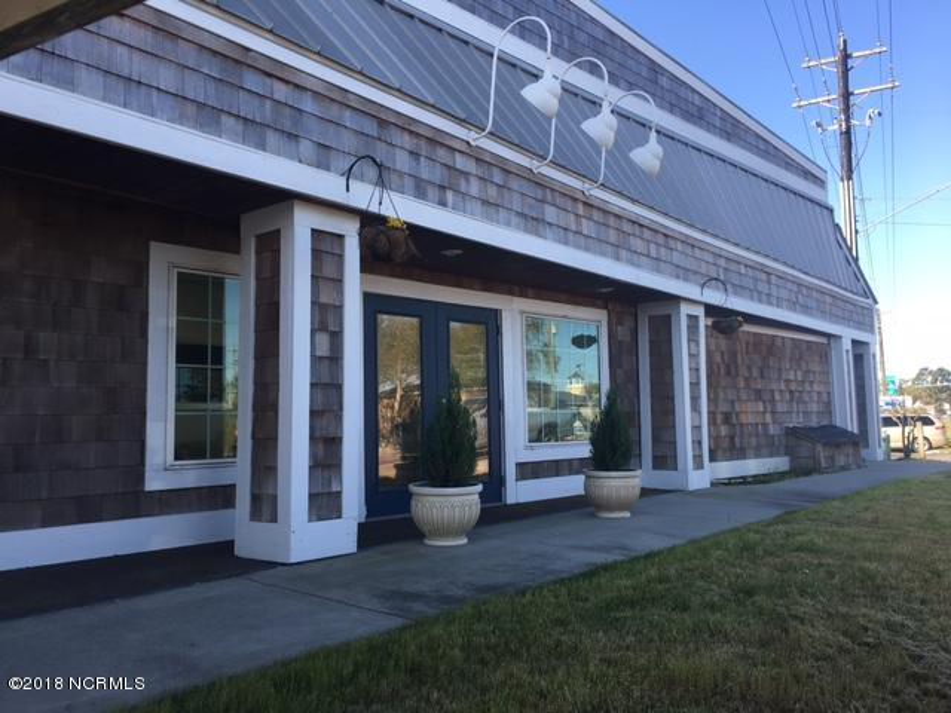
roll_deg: +1.2
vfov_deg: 48.2
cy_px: 356
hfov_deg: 61.7
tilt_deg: +6.8
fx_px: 797
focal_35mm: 29
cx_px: 476
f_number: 2.2
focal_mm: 4.15
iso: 25
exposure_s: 1/447
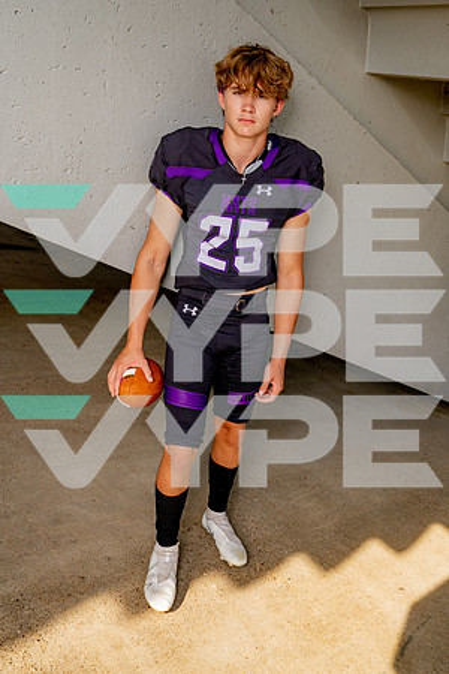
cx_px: 224
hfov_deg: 41.1
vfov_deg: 58.7
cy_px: 337
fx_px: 599
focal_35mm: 32
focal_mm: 32
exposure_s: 1/250
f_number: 5.6
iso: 100
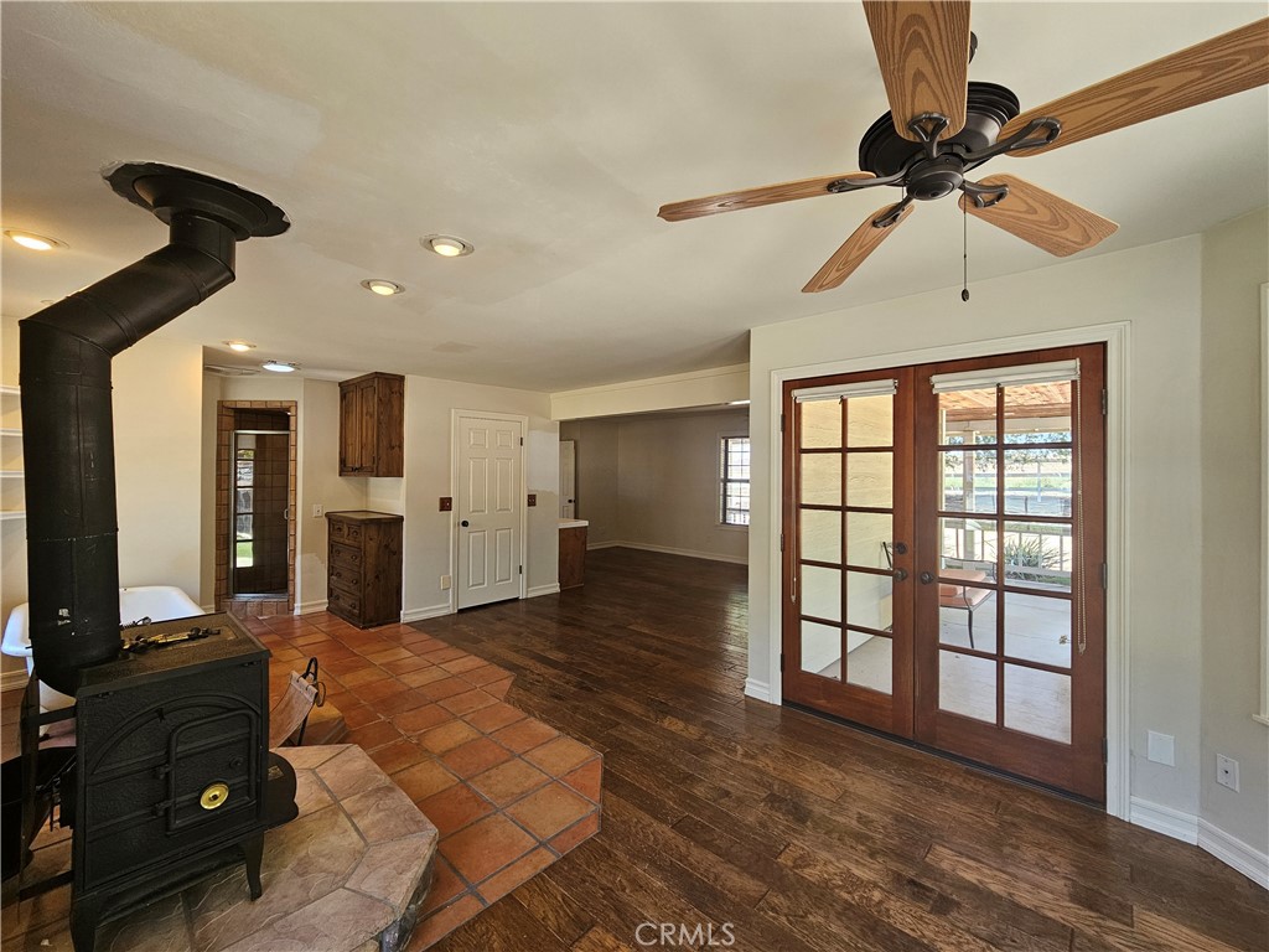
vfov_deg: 89.9
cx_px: 634
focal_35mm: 13
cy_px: 476
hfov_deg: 106.2
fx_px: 477
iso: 64
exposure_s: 1/60
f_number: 2.2
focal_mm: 2.2
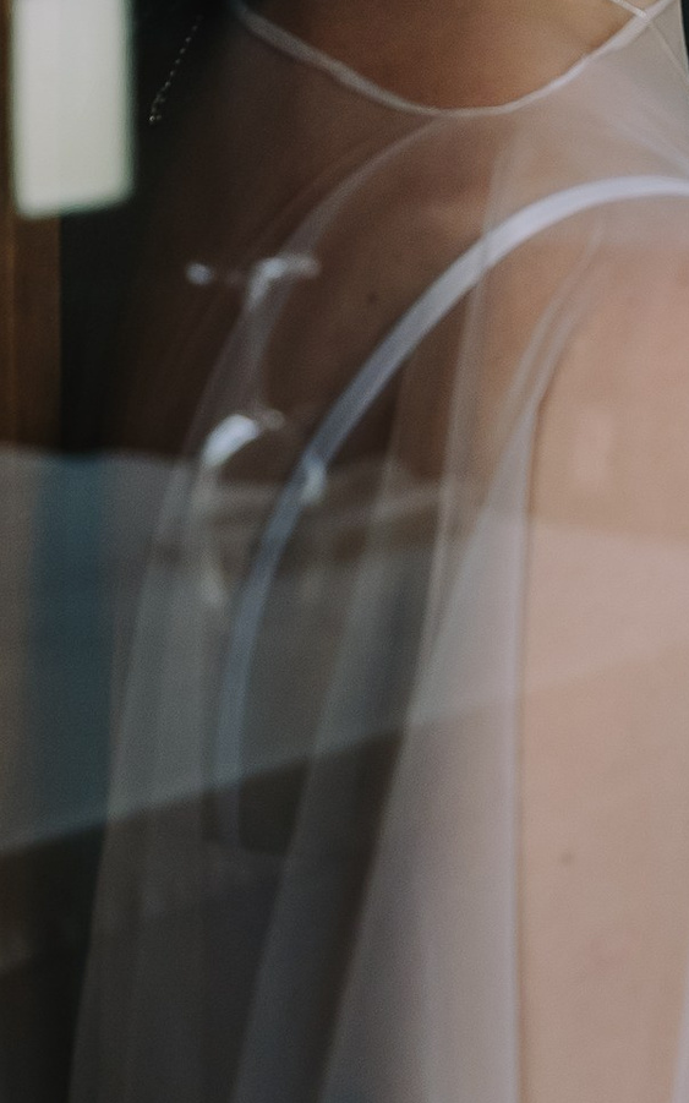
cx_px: 1106
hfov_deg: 8.4
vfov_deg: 13.5
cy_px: -118
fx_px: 4567
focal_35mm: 152
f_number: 3.2
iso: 1000
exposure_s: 1/200
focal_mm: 34
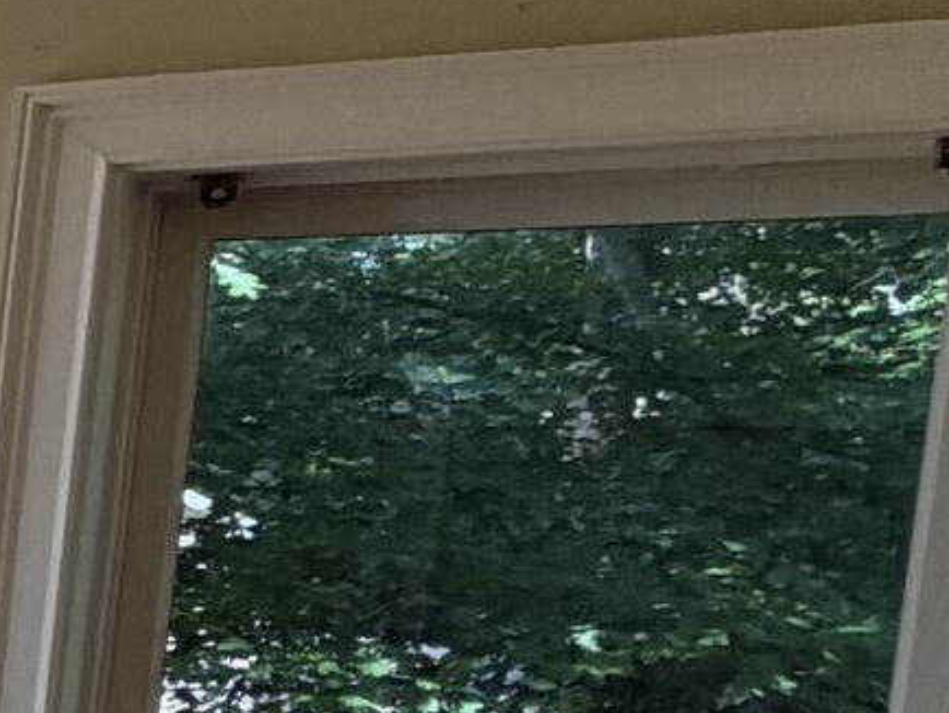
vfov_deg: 14.7
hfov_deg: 10.9
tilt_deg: -4.3
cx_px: -2020
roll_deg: -2.5
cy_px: 722
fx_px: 2716
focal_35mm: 99
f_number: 2.2
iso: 40
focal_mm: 2.22
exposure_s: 1/120
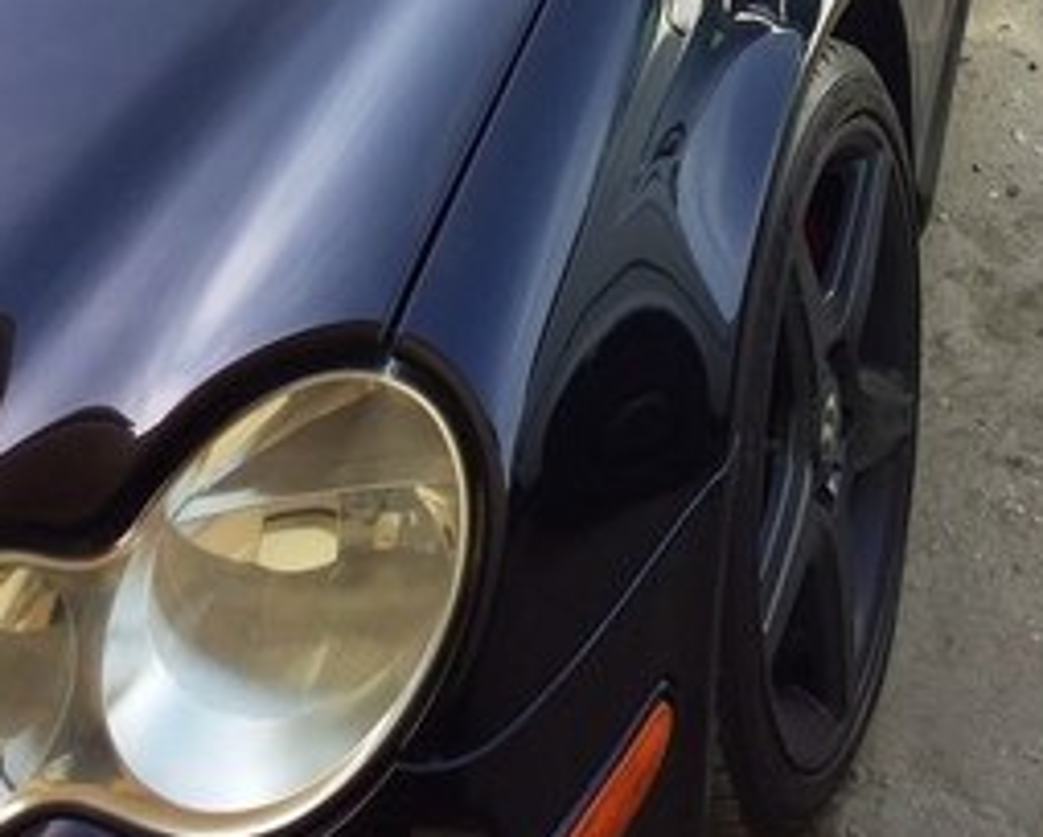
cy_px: -135
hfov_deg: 31.8
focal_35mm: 59
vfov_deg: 23.8
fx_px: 1824
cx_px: 616
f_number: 2.2
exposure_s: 1/238
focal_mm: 3.3
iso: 40
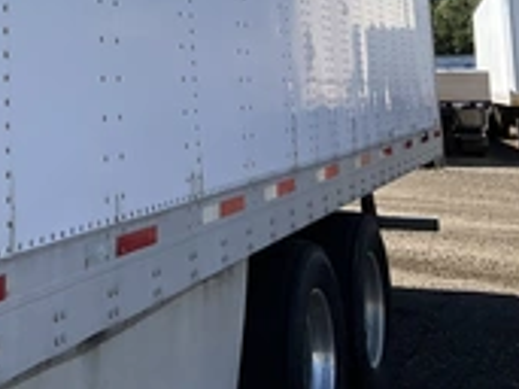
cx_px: 27
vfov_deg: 20.4
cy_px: -64
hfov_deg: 27.3
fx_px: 1019
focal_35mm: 68
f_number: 1.8
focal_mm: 3
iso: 25
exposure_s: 1/1168
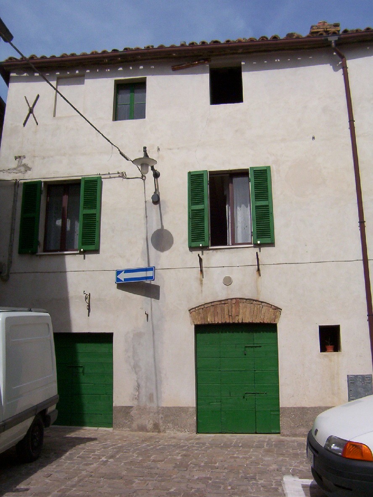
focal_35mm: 36
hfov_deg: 39.7
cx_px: 186
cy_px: 248
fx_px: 517
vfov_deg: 51.4
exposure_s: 1/1701
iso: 100
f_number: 5.24
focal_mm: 5.54
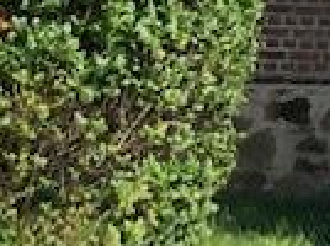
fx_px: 1275
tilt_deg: +13.9
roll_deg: -2.5
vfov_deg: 9.9
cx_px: 630
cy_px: -305
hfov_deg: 13.1
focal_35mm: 134
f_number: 1.8
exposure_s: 1/889
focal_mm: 3.99
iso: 20
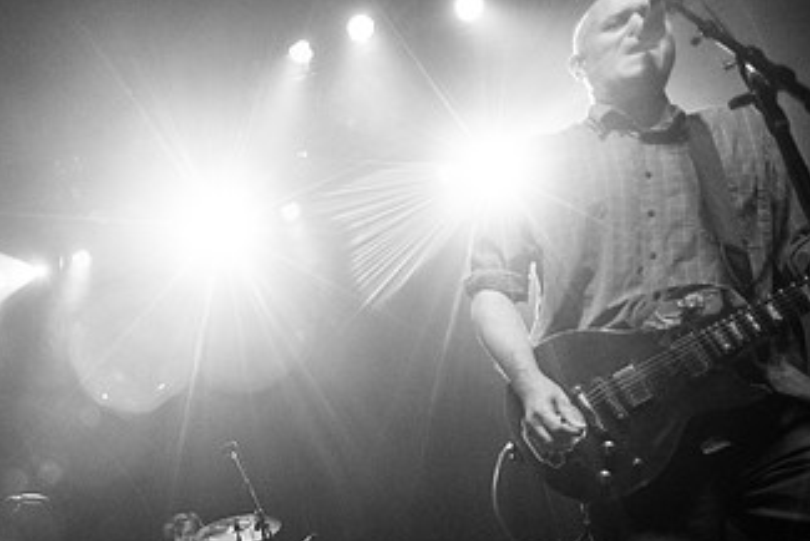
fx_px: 878
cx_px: 71
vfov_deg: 33.0
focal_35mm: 39
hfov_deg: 44.7
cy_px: 450
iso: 2500
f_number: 3.5
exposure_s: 1/400
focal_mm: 20
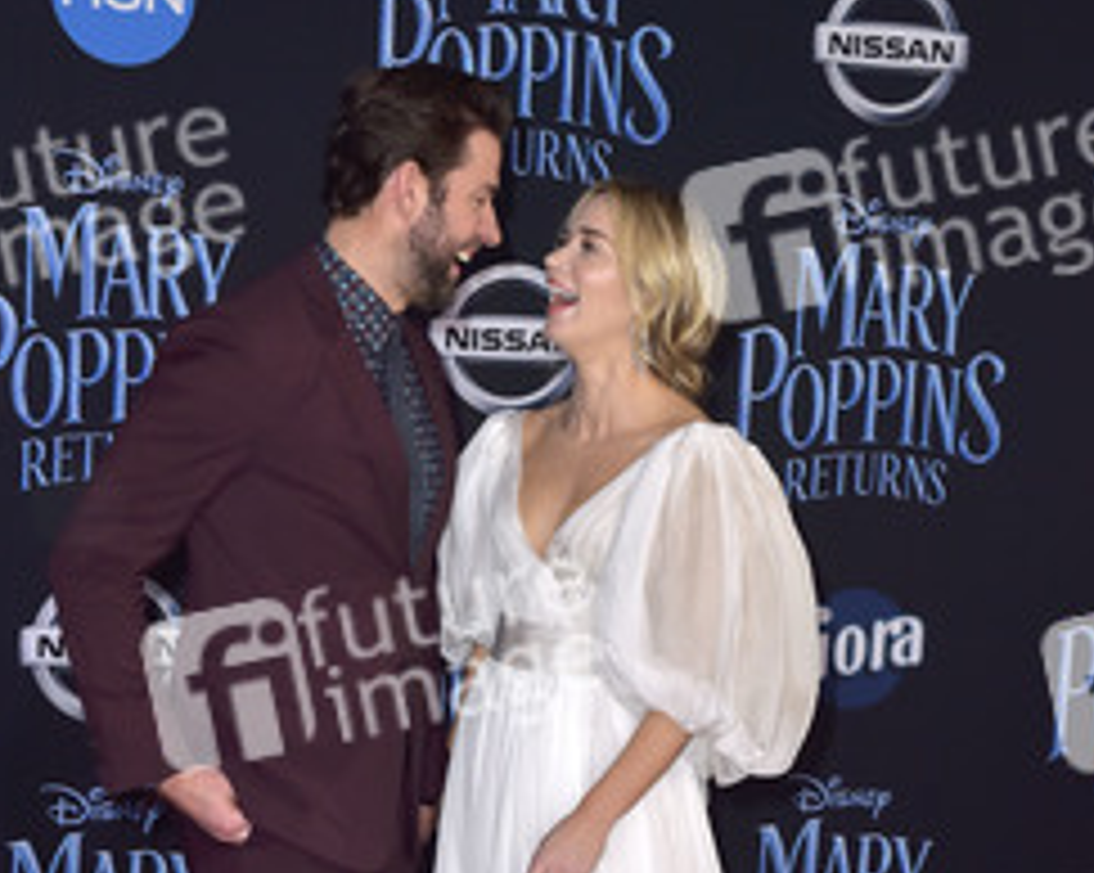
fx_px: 2750
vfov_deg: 17.6
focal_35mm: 85
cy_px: 891
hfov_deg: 22.5
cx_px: 506
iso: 400
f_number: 6.3
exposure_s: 1/250
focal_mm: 55
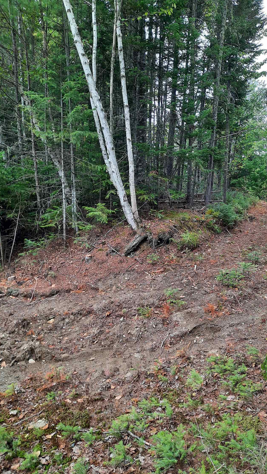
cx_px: 170
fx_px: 352
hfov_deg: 41.1
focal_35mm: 28
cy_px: 239
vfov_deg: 67.9
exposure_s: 1/120
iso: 50
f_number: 2
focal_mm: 4.6
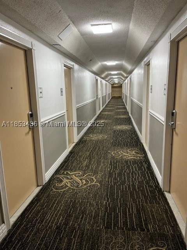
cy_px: 125
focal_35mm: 26
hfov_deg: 53.1
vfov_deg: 67.3
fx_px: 187
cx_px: 94
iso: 125
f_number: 1.6
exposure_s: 1/60
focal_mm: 5.1
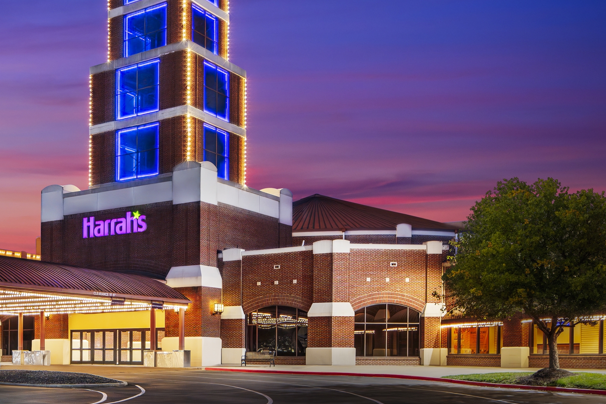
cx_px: 44
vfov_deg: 27.1
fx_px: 825
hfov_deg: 37.3
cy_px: 89
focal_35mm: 49
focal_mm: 24
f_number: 5.6
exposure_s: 1/10
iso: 500
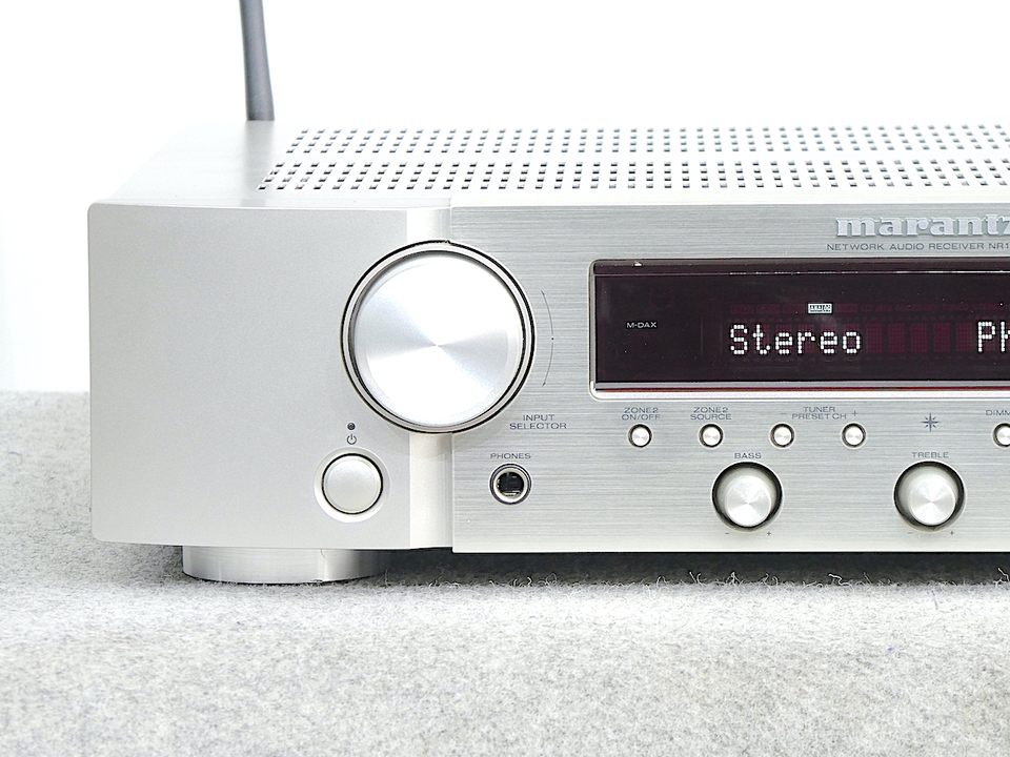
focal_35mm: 214
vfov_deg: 6.9
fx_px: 6244
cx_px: 505
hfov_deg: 9.2
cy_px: 378
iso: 200
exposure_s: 1/4
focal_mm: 38.4
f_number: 5.6
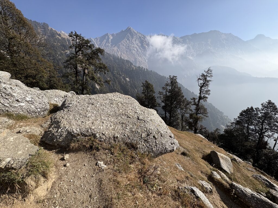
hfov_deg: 102.1
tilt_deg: -12.7
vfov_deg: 85.7
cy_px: 104
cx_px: 139
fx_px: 112
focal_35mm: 14
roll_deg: +5.6
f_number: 2.2
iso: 40
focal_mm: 2.22
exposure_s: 1/1420
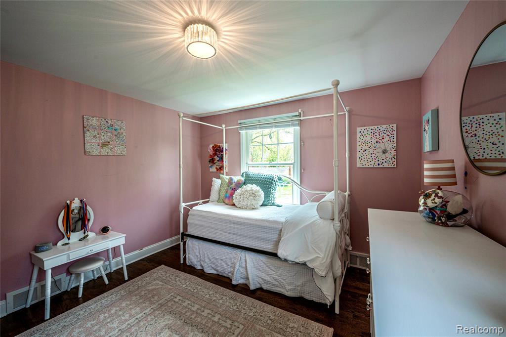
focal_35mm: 14
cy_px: 168
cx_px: 253
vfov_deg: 81.2
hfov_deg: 104.3
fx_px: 197
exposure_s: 1/80
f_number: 9
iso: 200
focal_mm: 14
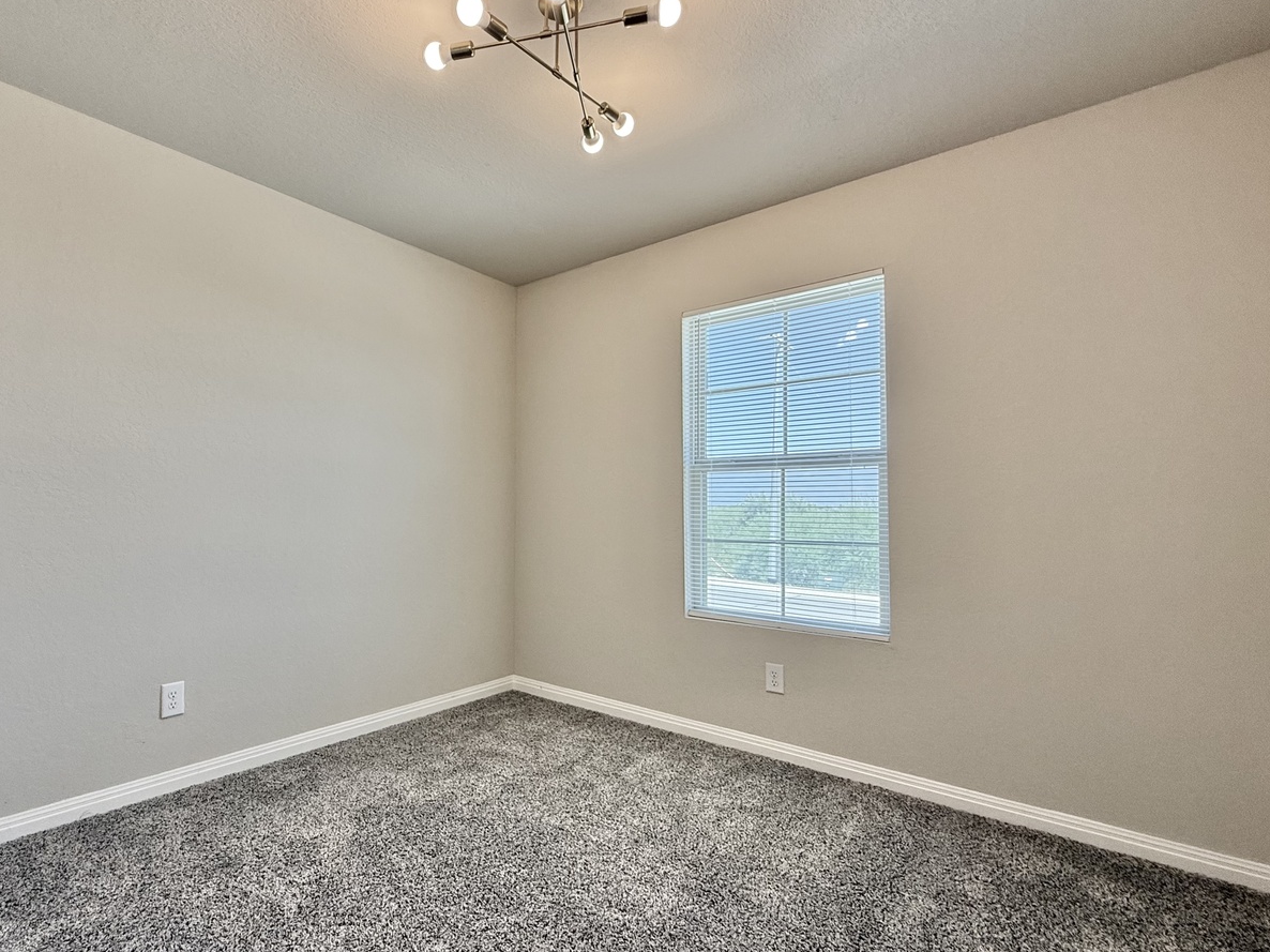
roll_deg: -1.5
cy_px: 499
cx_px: 540
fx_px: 624
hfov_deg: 90.4
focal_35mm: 17
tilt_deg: +0.5
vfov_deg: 74.7
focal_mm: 2.22
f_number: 2.2
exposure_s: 1/120
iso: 80
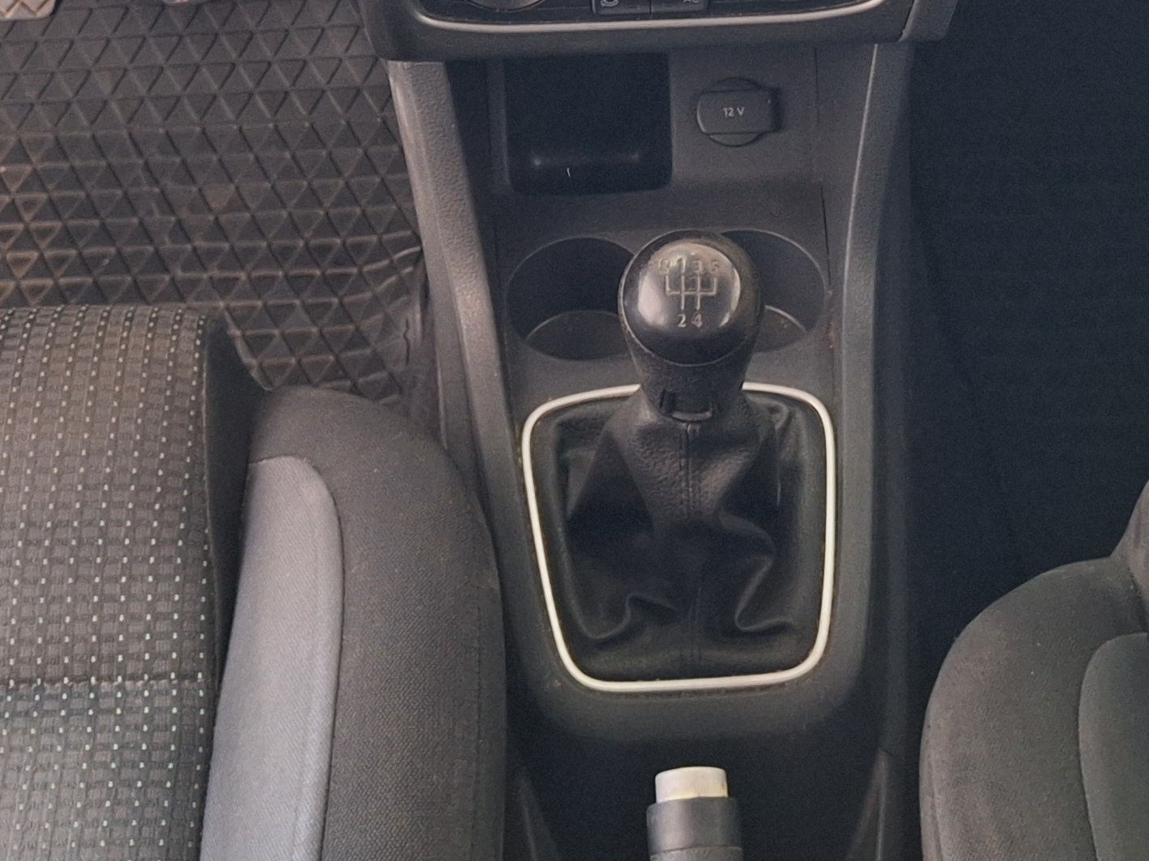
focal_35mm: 66
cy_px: -124
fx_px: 2190
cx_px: 654
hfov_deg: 29.4
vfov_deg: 21.0
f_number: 1.8
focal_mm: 5.54
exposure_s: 1/20
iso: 400
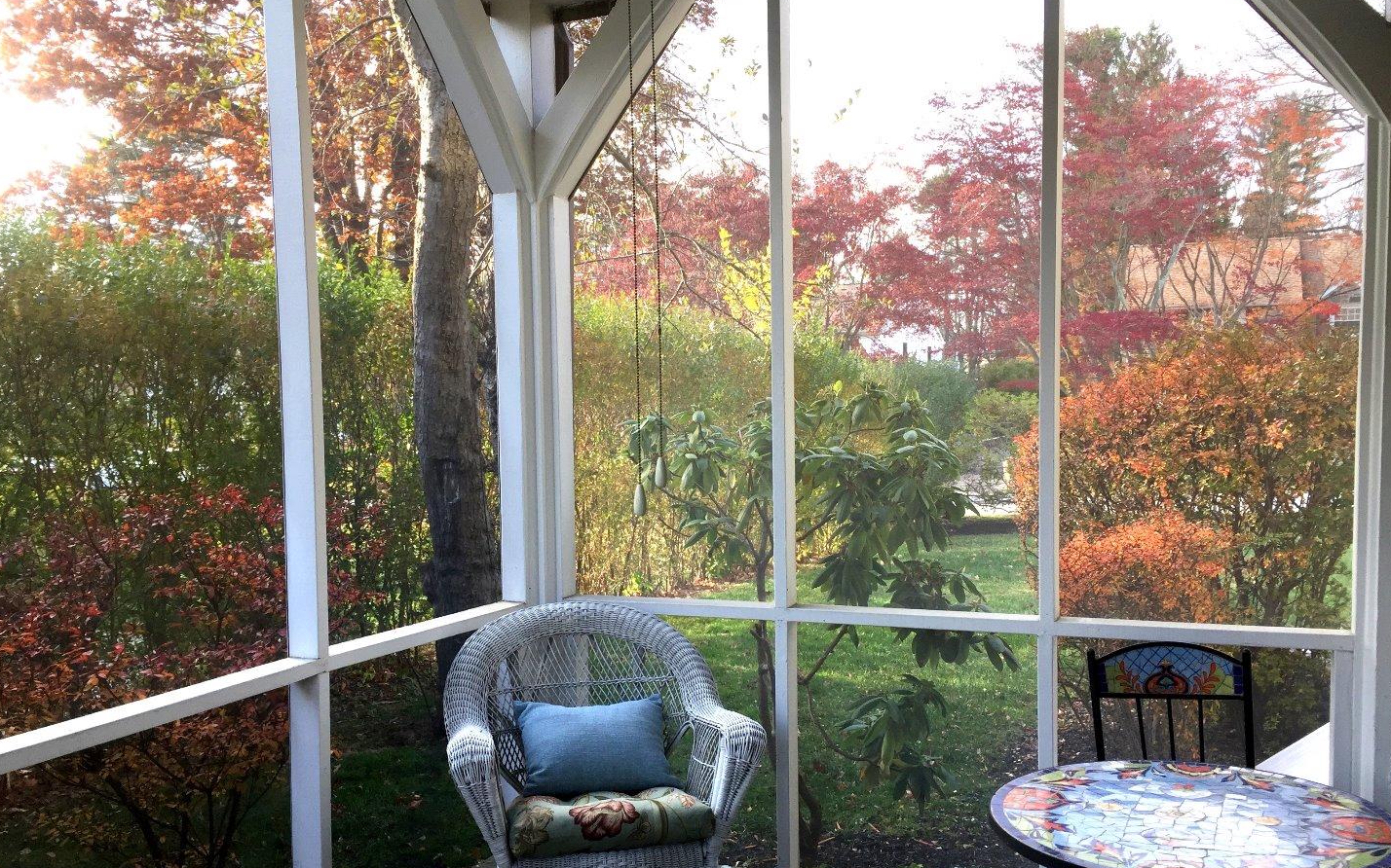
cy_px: 498
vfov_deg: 40.5
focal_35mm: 31
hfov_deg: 61.2
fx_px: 1175
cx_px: 696
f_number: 2.2
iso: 32
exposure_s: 1/120
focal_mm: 4.15
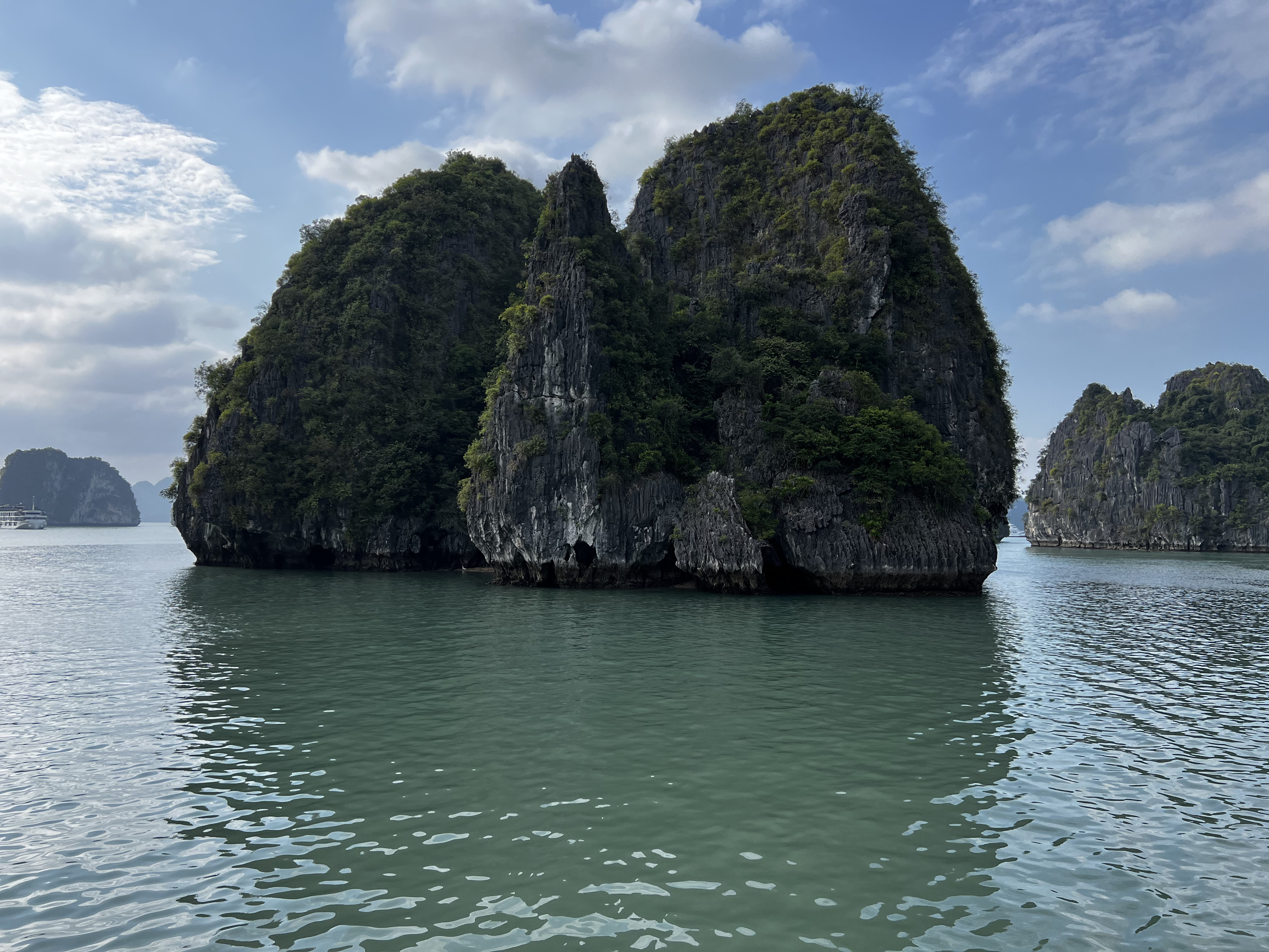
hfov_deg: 67.3
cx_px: 634
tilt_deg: +2.8
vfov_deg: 53.1
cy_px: 476
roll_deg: -0.7
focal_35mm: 26
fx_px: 953
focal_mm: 5.7
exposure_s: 1/2299
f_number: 1.5
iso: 50
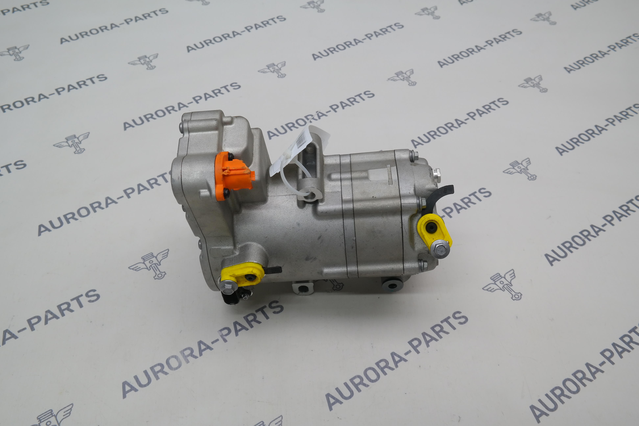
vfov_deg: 40.0
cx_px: 320
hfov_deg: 57.2
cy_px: 213
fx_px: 586
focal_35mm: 33
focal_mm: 22
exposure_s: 1/40
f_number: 7.1
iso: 200
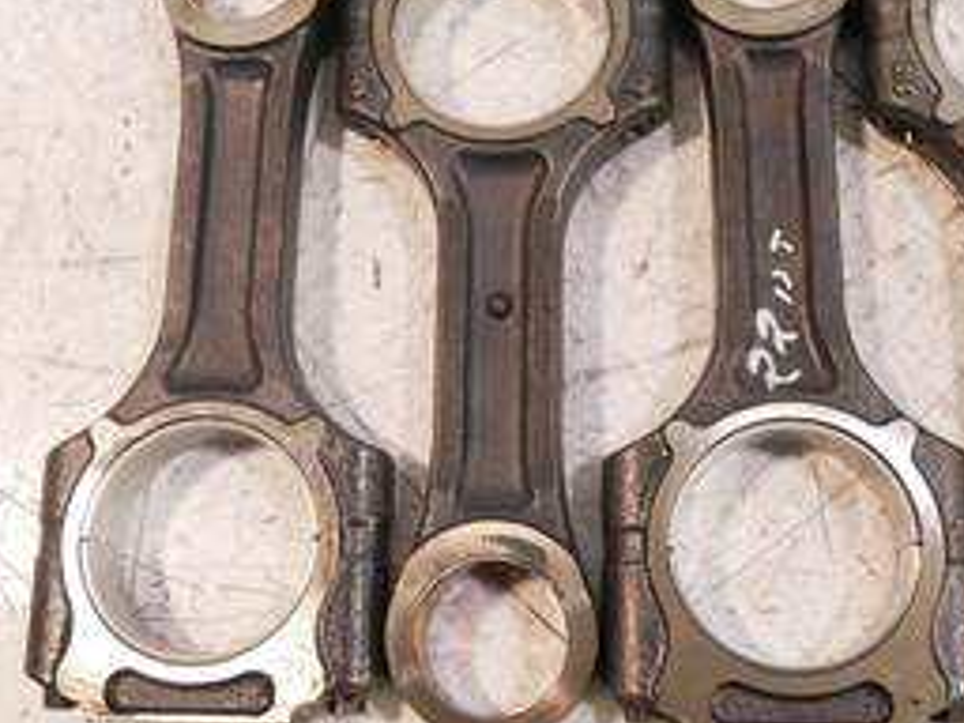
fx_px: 1253
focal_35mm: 45
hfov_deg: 42.0
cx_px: 531
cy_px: 294
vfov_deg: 32.1
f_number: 3.5
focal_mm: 12
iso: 1250
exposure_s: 1/125
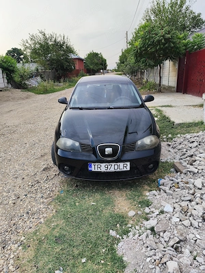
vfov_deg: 73.9
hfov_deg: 58.9
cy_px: 136
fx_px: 182
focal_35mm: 23
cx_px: 102
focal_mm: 6.14
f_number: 1.65
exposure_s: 1/250
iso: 50
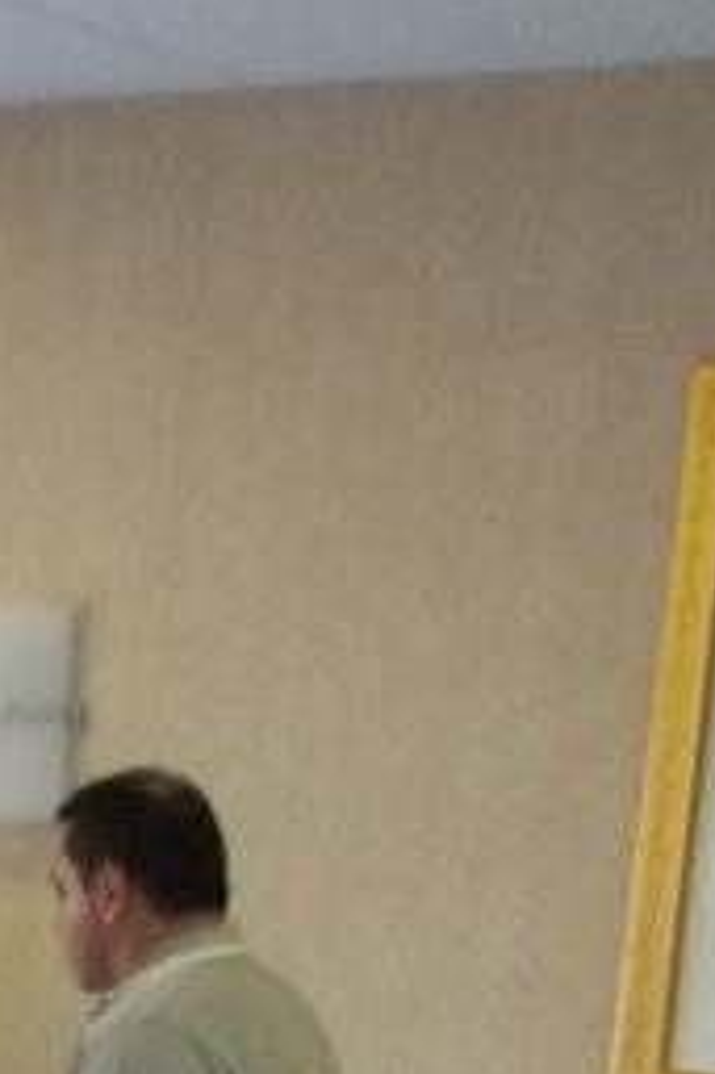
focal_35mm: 137
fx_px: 4087
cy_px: 1325
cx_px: -958
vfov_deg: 14.5
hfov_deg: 9.1
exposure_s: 1/30
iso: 160
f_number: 3.3
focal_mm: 5.9
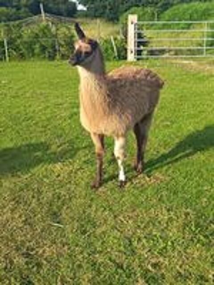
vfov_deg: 38.2
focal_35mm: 50
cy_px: 142
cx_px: 107
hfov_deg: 29.1
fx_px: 412
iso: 100
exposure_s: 1/243
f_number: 1.75
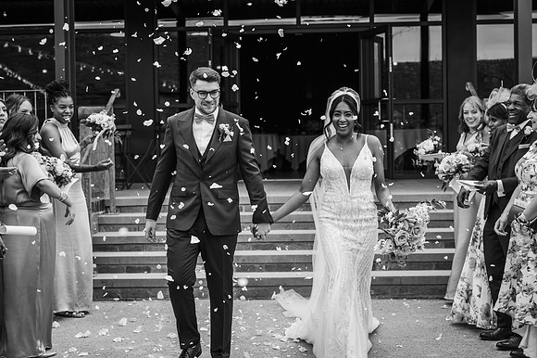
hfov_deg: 32.4
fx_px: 924
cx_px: 268
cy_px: 179
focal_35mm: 62
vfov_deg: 21.9
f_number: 5
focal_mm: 62
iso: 360
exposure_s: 1/1000
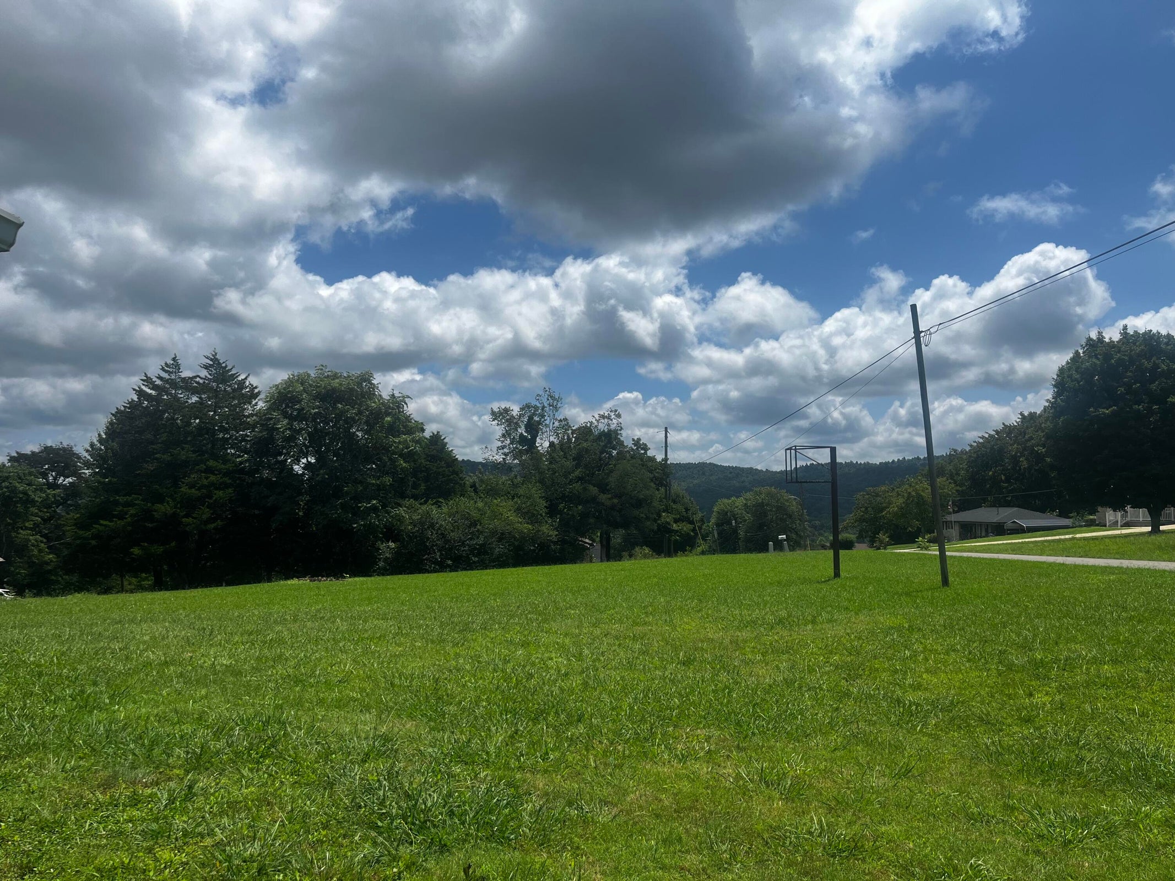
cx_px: 588
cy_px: 440
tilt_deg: +4.0
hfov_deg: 67.3
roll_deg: -0.8
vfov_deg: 53.1
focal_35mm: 26
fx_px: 883
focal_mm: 5.1
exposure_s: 1/4016
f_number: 1.6
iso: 50
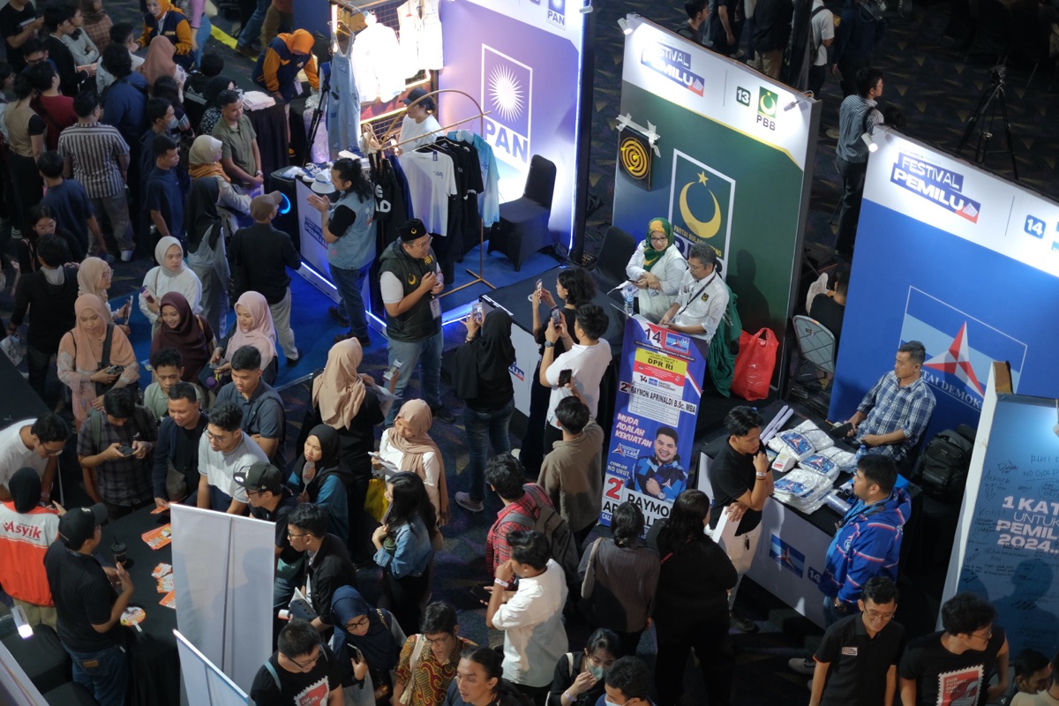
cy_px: 353
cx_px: 530
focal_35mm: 53
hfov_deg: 37.5
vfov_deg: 25.5
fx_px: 1559
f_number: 1.4
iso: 640
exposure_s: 1/75
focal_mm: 35
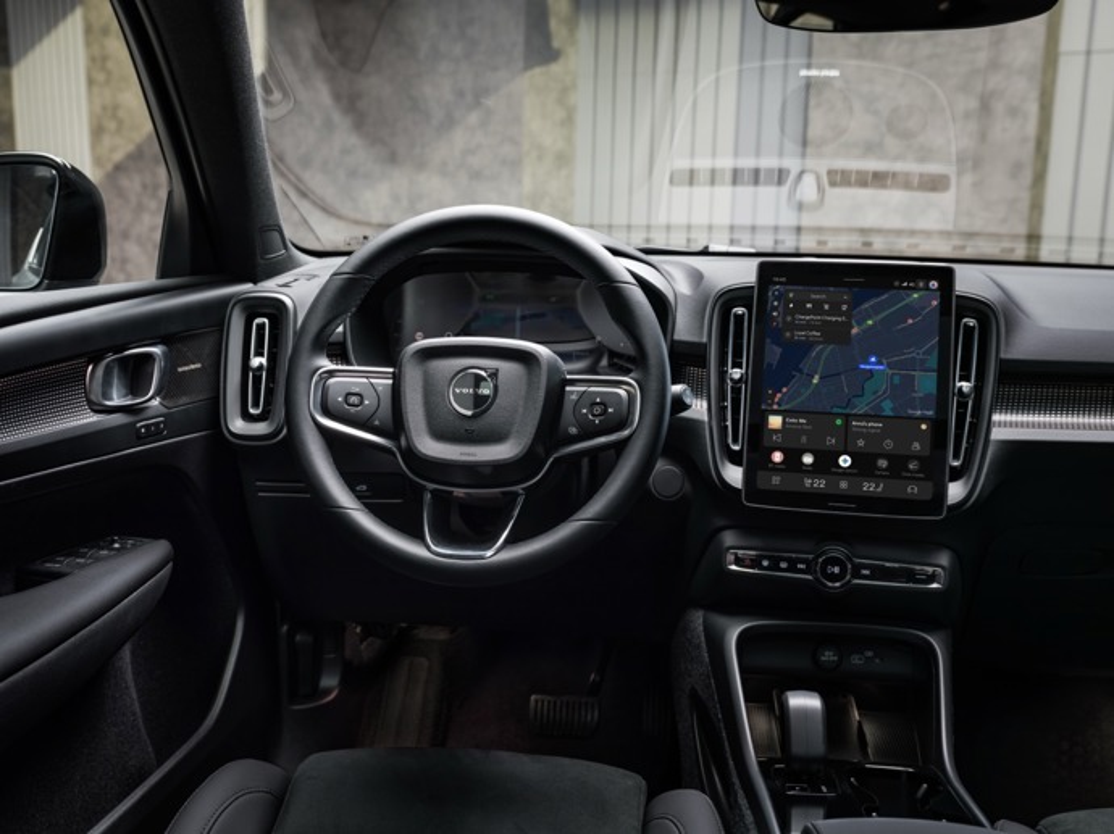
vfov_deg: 38.6
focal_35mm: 37
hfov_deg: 50.2
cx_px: 557
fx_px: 1190
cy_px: 417
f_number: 8
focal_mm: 46.5
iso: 800
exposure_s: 1/3
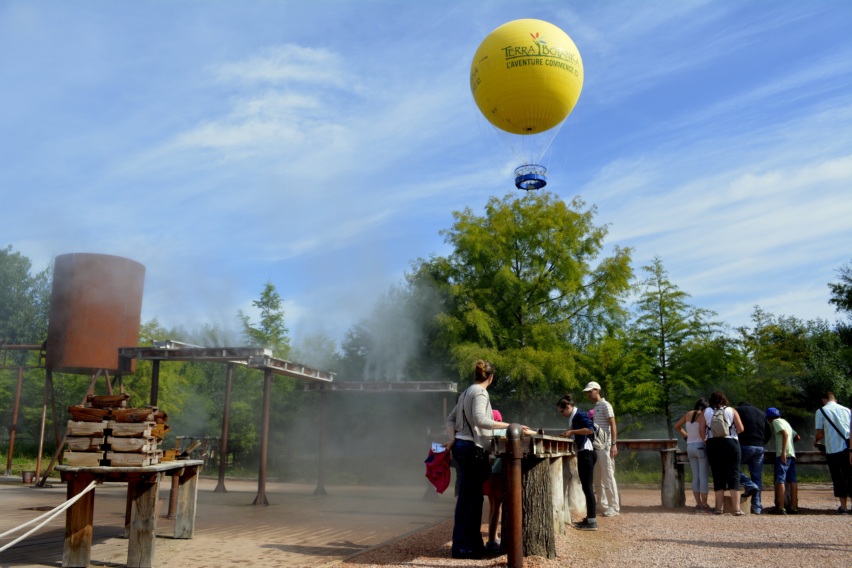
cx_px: 426
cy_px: 284
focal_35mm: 27
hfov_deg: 67.4
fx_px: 639
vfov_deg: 47.9
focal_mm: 18
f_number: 8
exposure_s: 1/250
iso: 110
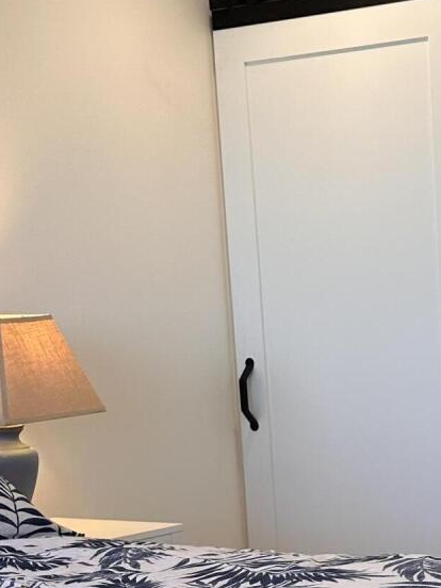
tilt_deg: -8.4
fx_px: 1478
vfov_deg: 21.9
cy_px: 556
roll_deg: +2.7
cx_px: 462
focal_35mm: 87
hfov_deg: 16.5
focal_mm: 6.86
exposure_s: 1/120
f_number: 1.78
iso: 64
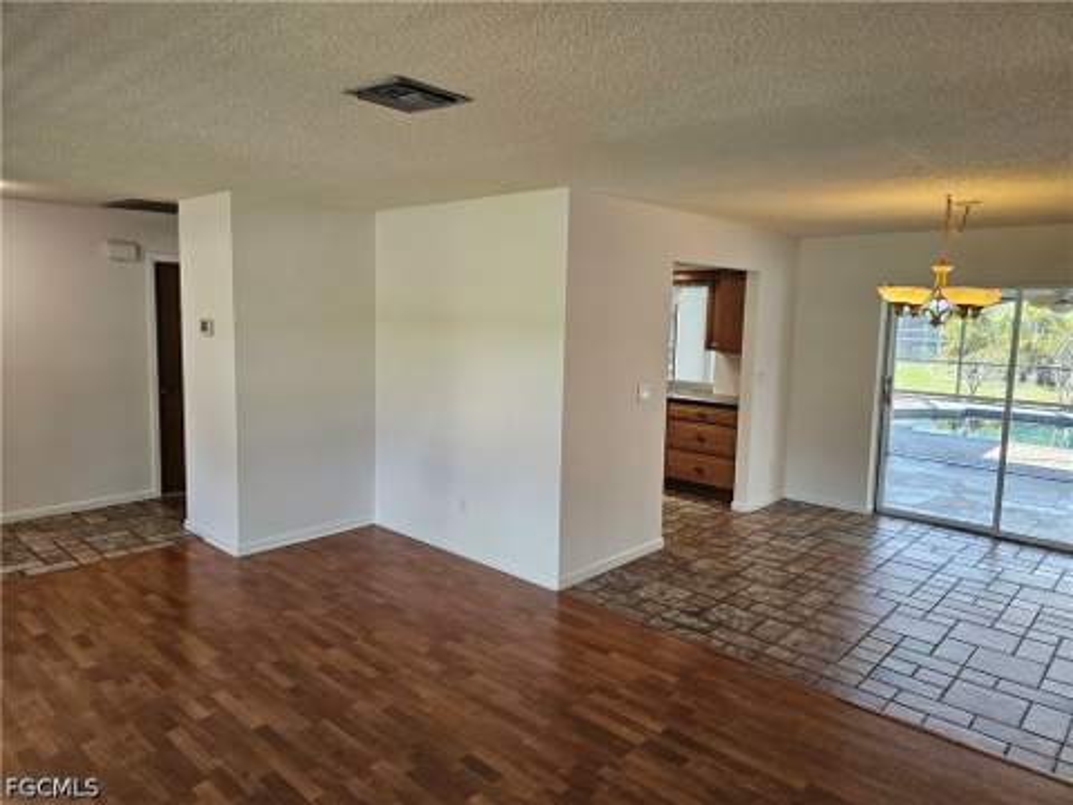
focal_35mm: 23
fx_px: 713
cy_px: 402
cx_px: 536
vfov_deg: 58.9
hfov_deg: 73.9
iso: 160
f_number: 1.7
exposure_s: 1/120
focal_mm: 6.3
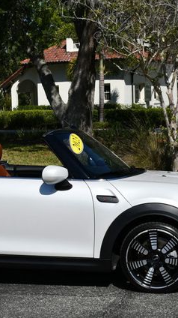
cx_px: 44
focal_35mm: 95
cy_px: 158
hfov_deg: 12.7
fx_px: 798
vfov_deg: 22.5
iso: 100
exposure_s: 1/320
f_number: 9
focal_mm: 30
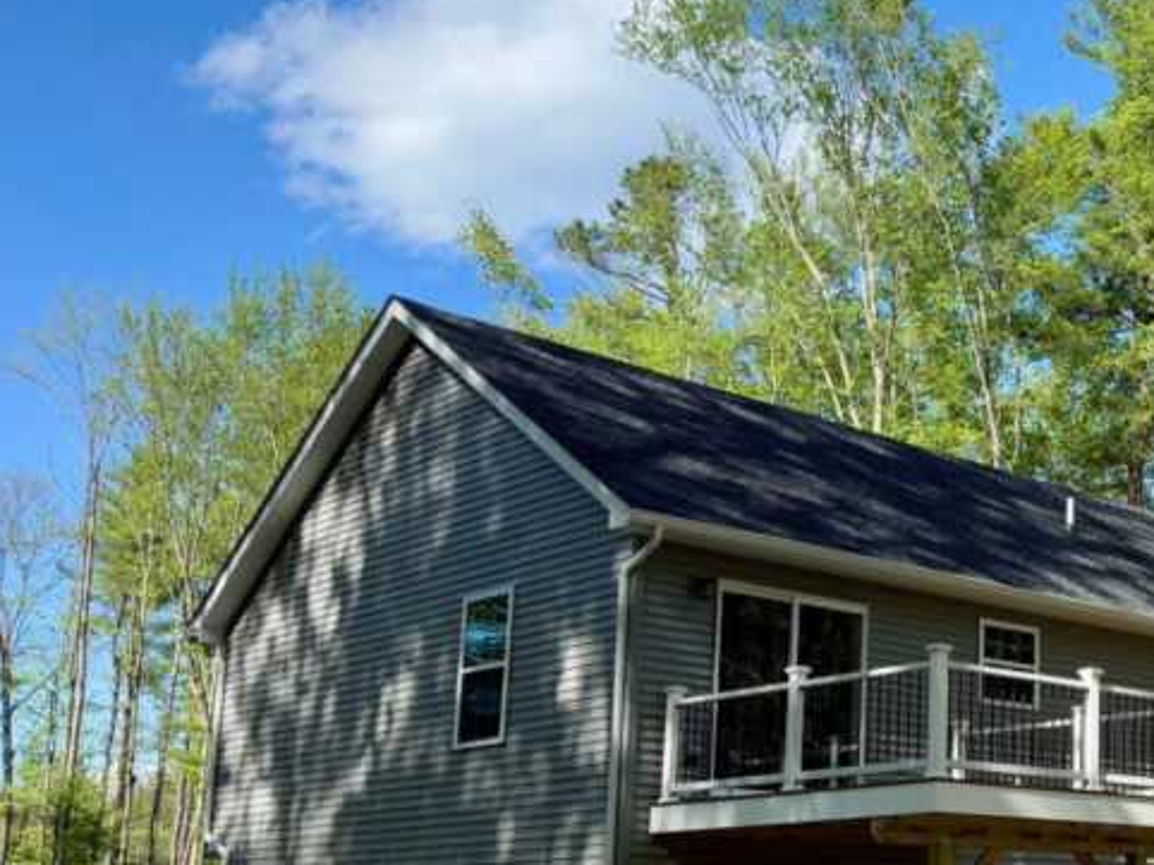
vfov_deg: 28.3
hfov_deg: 34.1
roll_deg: +0.3
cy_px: 597
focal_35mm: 51
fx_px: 1699
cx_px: 1166
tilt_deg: +10.0
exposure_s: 1/2703
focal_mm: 6.76
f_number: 1.78
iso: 100
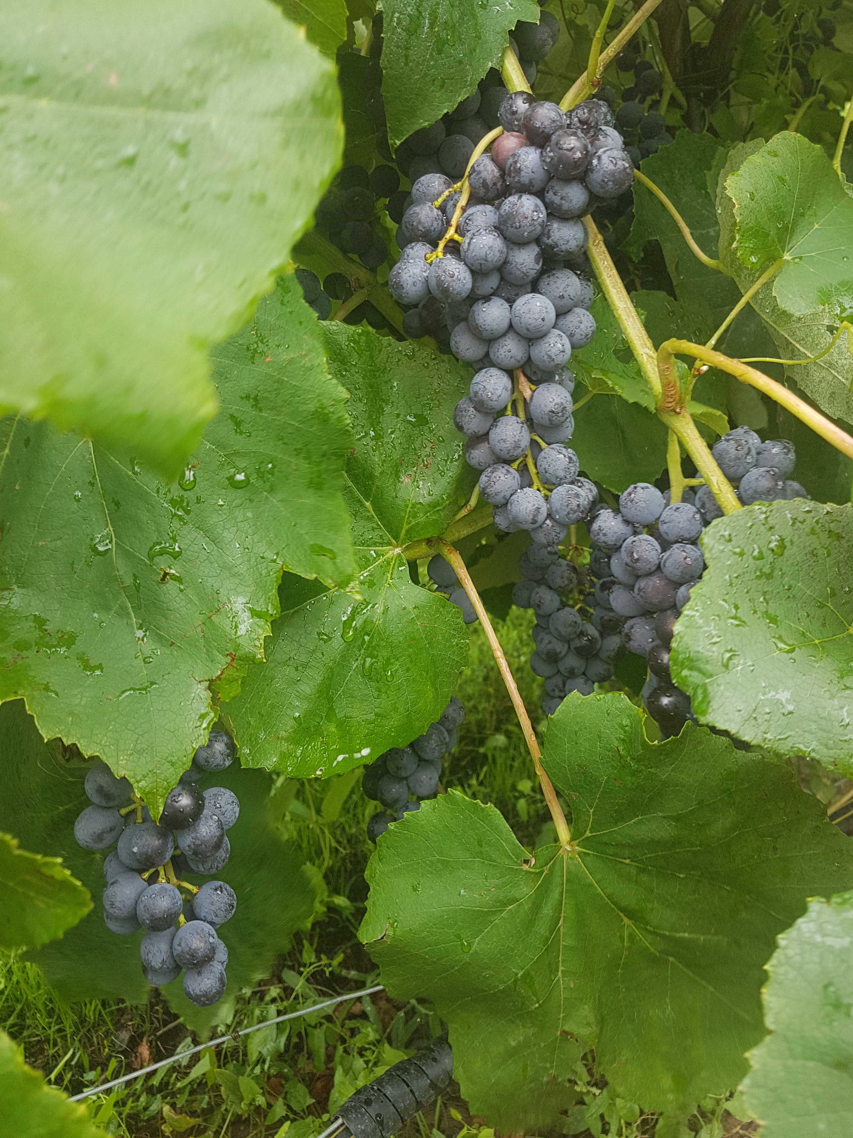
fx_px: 953
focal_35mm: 29
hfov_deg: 48.2
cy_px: 505
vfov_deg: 61.5
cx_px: 444
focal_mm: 4.2
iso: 40
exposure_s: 1/154
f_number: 1.7
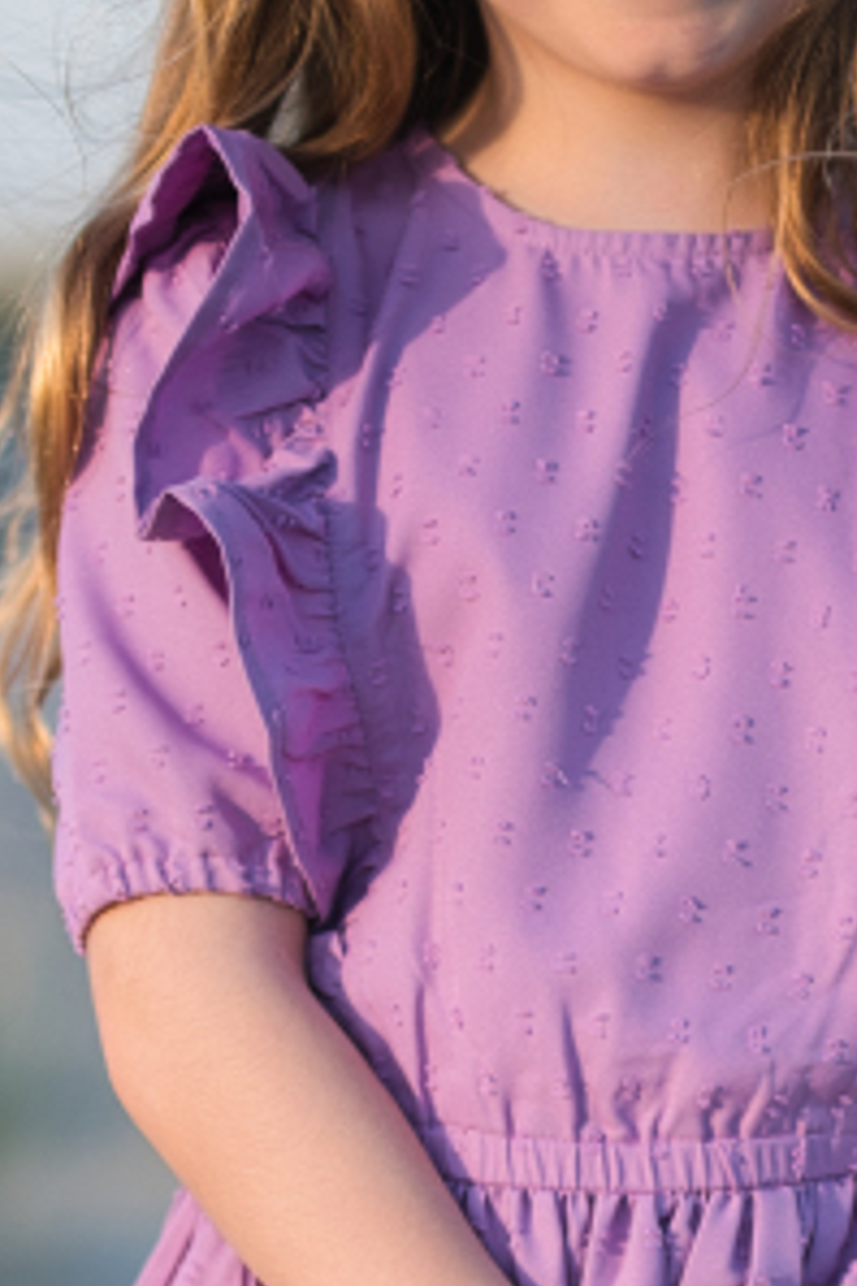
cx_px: 645
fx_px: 7213
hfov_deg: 6.8
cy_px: 1286
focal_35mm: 202
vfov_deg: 10.1
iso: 100
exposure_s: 1/2500
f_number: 1.2
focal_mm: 50
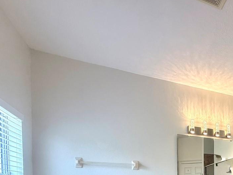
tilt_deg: -1.0
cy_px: 195
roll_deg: +0.5
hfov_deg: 45.6
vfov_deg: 36.8
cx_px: 244
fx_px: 215
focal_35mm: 32
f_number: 2.2
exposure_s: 1/120
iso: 100
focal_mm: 2.22
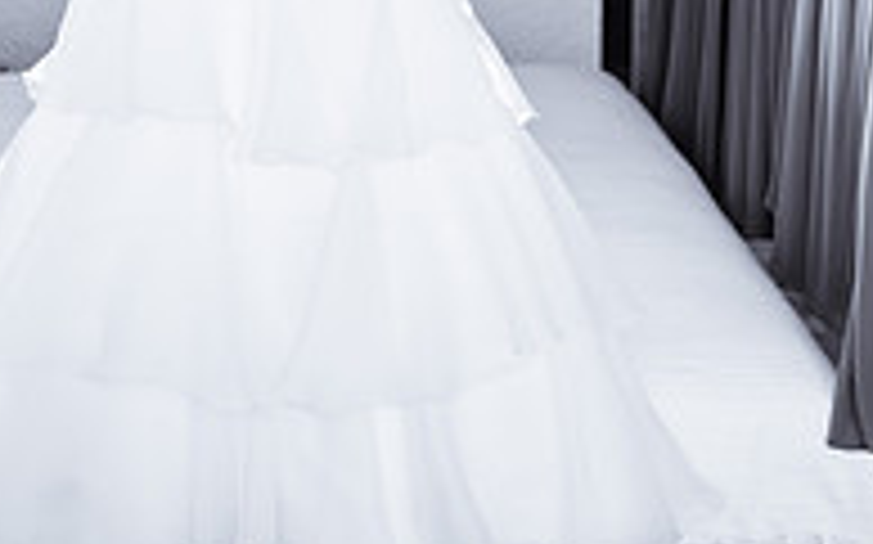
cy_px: -36
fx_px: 2021
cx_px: 277
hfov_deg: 24.2
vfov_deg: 15.0
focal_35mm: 85
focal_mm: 36
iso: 200
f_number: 3.2
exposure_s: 1/125
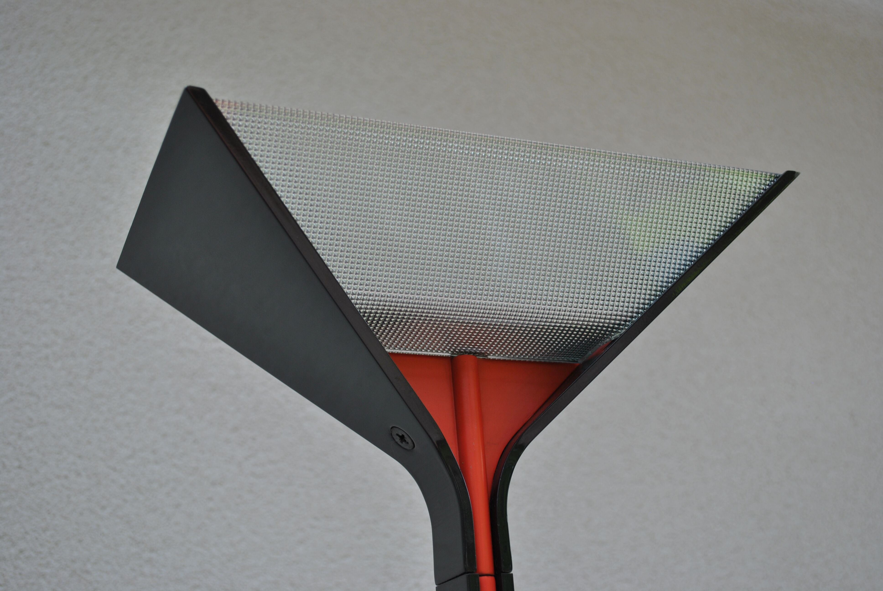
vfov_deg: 26.6
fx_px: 1252
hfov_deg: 38.8
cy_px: 296
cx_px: 442
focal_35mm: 51
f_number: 5.6
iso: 125
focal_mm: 34
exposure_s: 1/125
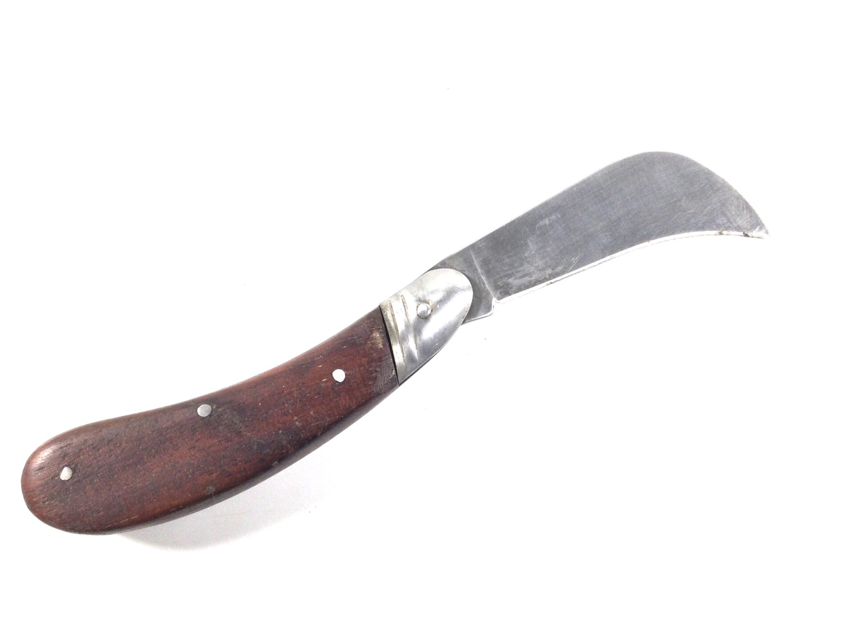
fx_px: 766
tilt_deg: -81.8
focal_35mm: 31
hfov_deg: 58.4
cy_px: 320
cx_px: 428
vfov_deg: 45.4
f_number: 2.4
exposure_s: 1/100
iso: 40
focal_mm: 3.3
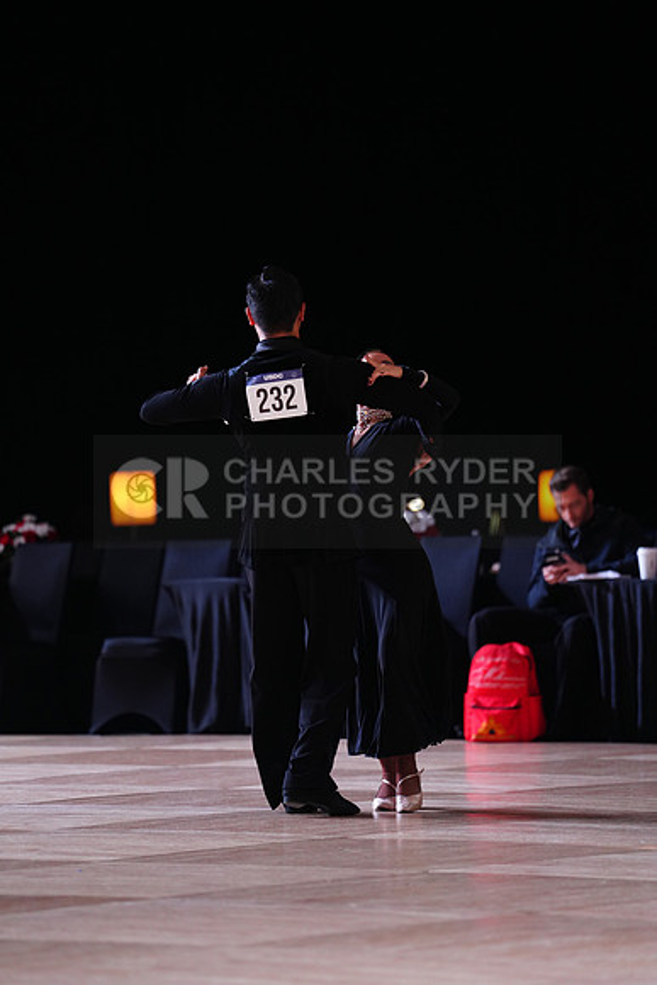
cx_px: 328
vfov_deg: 10.3
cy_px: 492
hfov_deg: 6.9
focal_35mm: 200
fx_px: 5471
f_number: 2.8
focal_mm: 200
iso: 1600
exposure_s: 1/500
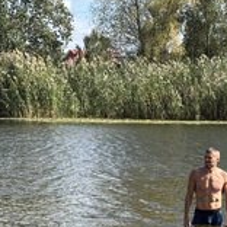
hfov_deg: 20.5
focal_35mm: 84
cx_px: 162
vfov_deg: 20.5
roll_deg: -0.9
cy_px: 175
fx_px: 623
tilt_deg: -6.6
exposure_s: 1/1770
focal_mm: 6.76
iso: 64
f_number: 1.78
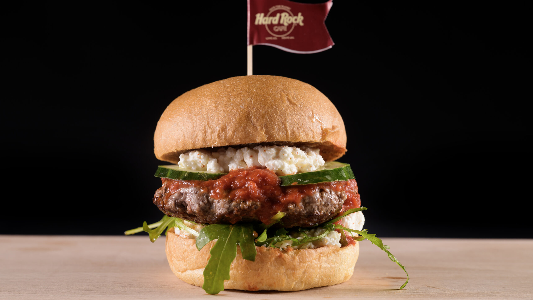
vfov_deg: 16.3
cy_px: 139
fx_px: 1046
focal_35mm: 74
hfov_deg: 28.6
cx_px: 268
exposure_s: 1/100
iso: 200
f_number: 7.1
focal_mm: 70
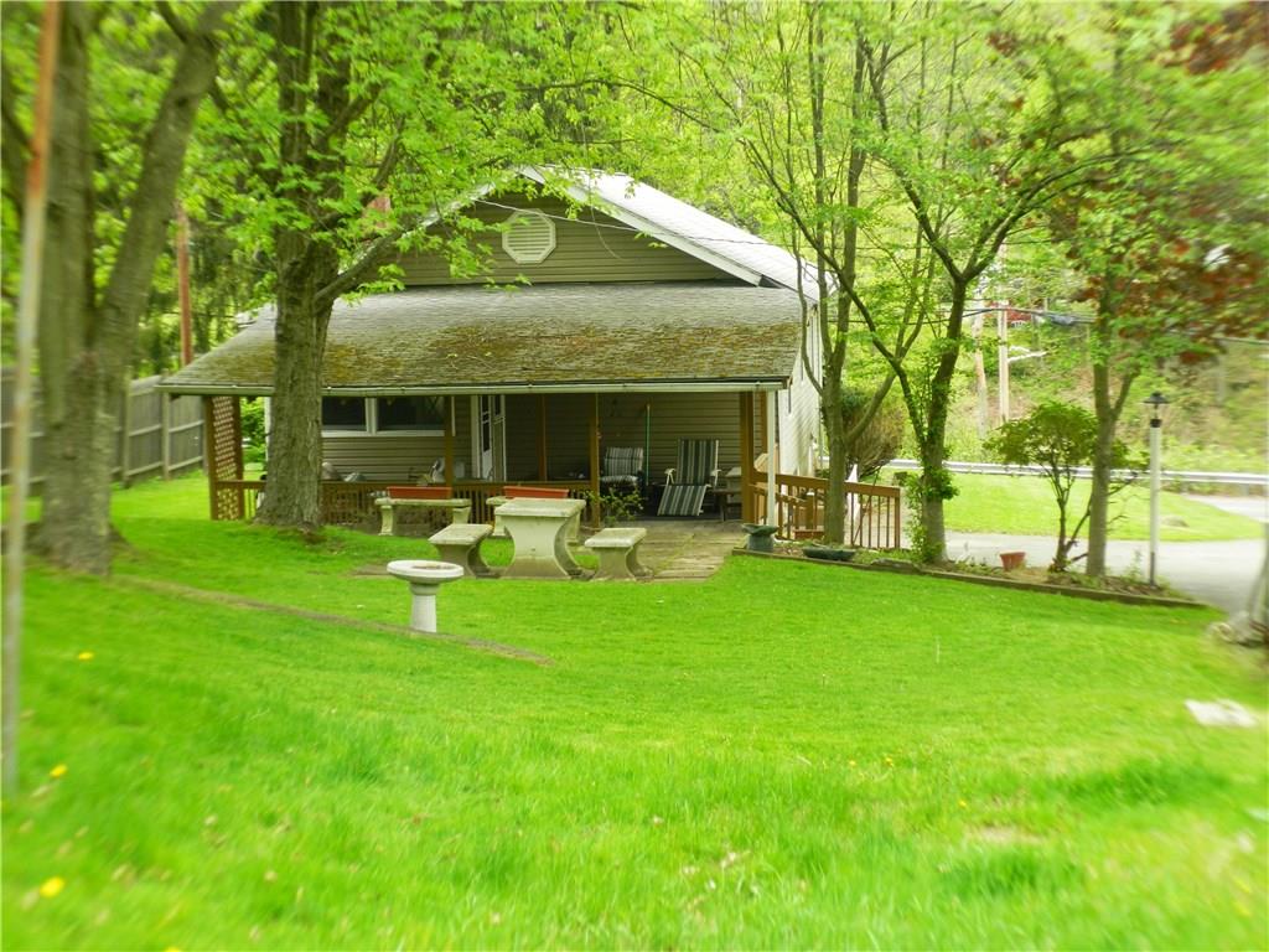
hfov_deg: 23.3
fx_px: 3079
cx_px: 634
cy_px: 476
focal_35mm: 84
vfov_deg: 17.6
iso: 80
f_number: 4.2
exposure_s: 1/50
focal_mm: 15.1
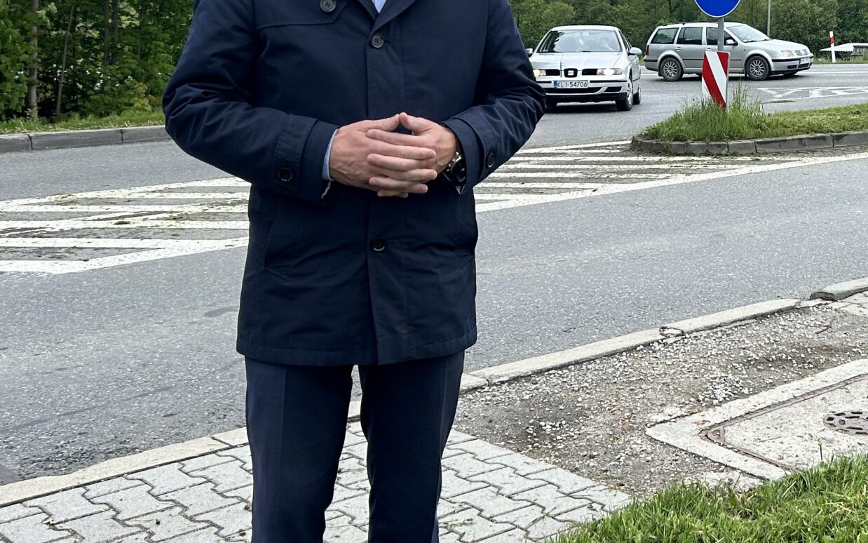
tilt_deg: -6.1
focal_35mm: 57
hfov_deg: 34.1
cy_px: 107
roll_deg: -0.6
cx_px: 746
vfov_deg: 22.4
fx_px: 1349
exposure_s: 1/1575
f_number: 1.5
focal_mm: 5.7
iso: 50
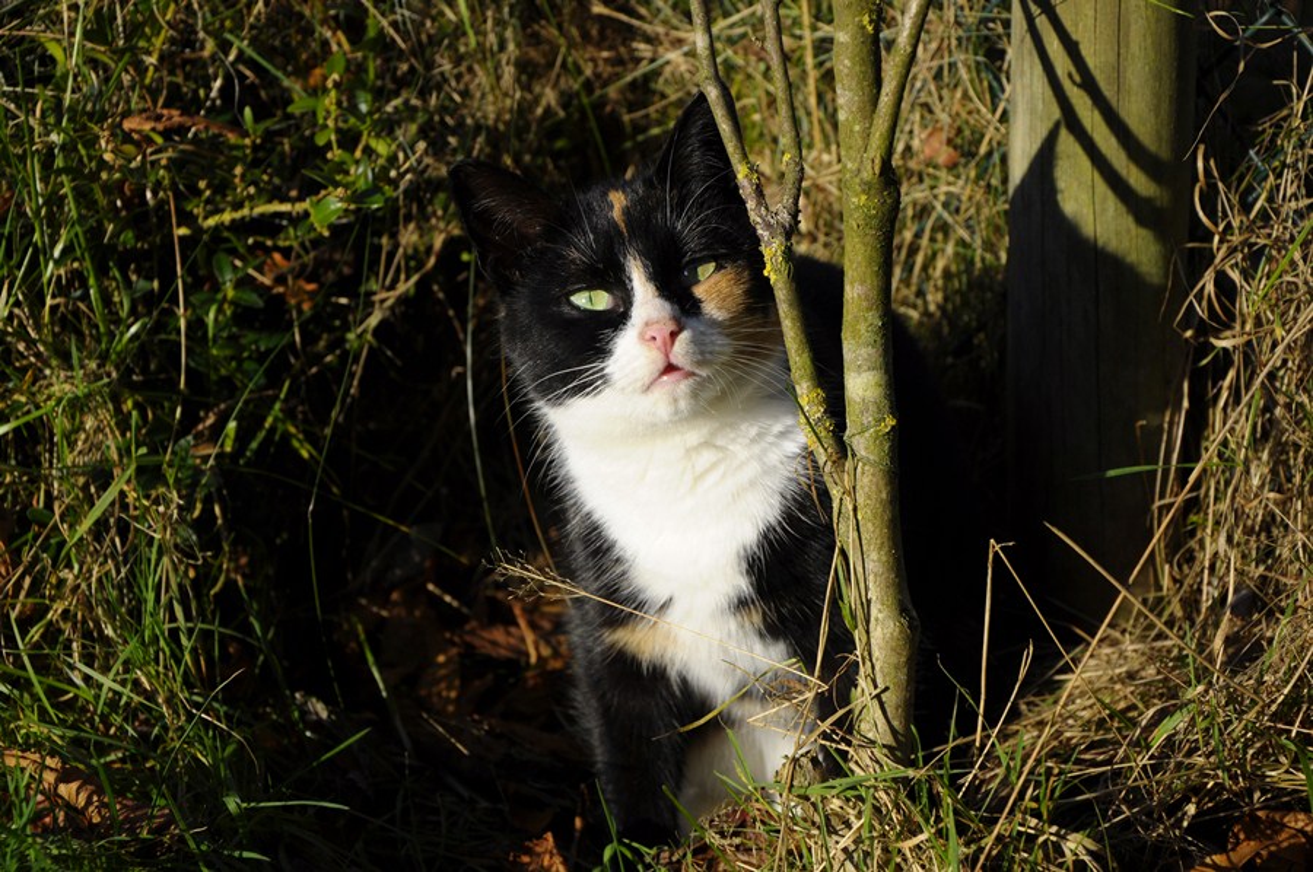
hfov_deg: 26.0
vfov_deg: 17.5
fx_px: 2842
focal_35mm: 78
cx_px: 656
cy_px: 436
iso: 200
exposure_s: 1/640
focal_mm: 52
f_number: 8
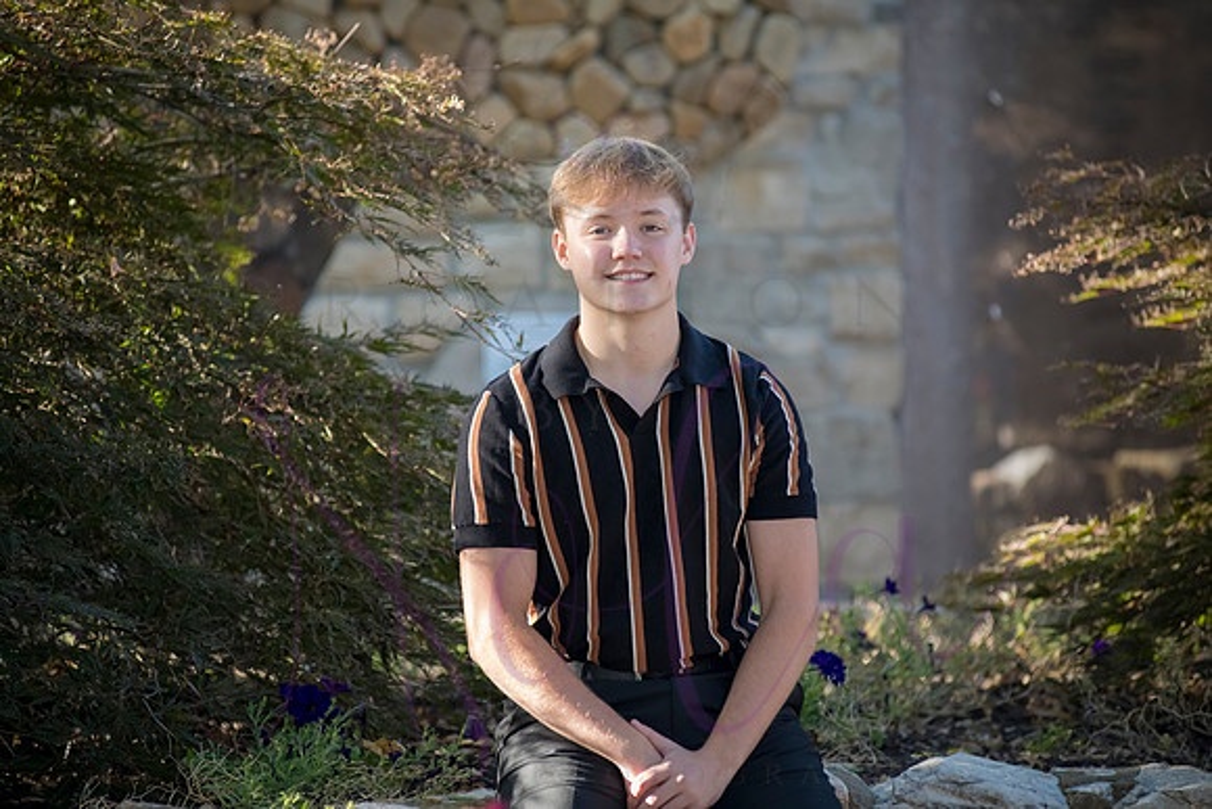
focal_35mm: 170
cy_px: 404
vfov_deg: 8.1
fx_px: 5724
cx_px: 606
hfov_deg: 12.1
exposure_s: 1/400
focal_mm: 170
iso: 800
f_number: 4.5
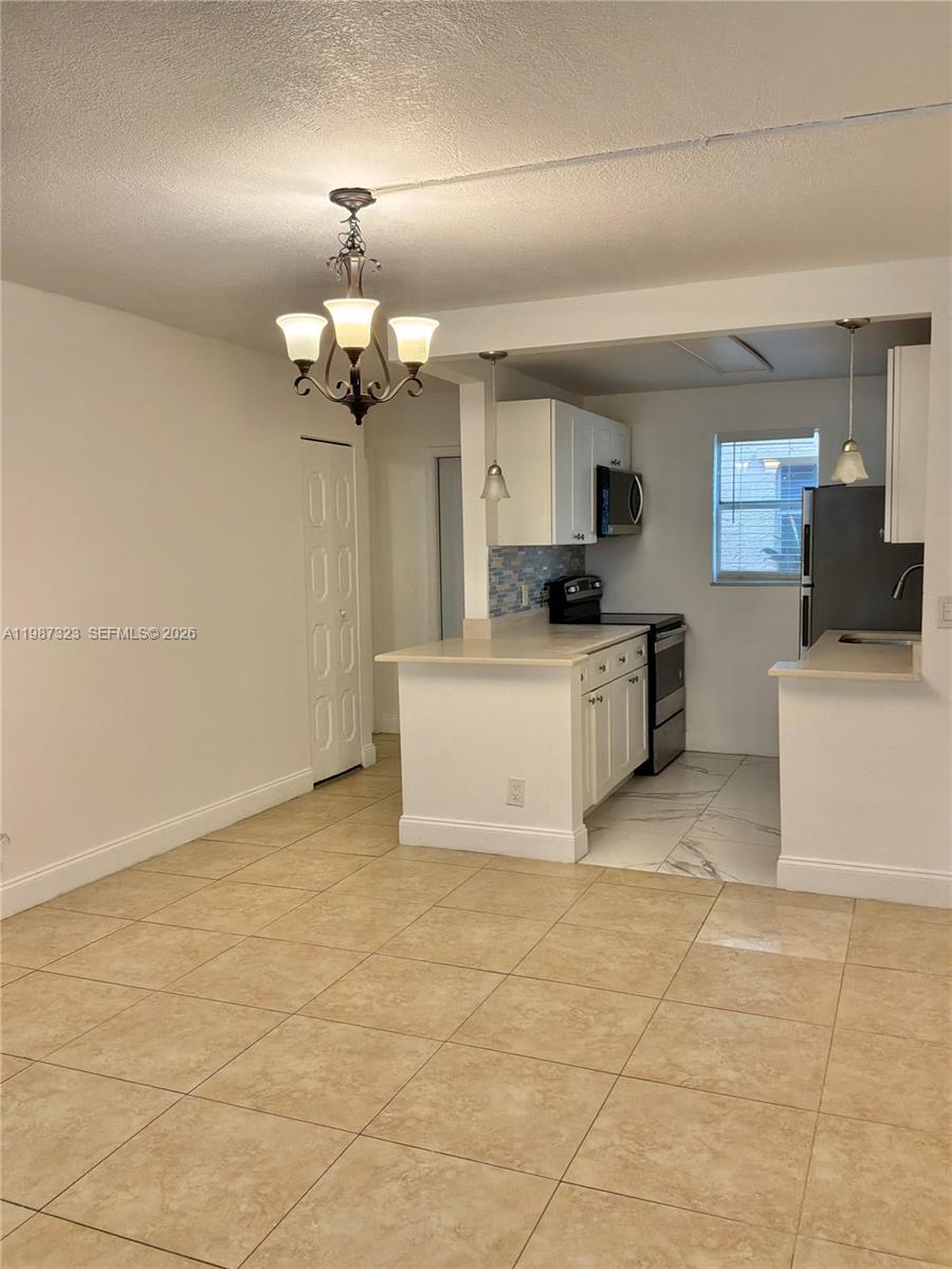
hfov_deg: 49.7
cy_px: 634
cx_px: 476
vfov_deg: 63.4
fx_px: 1027
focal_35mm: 28
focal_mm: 3
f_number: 1.8
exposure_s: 1/60
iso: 64
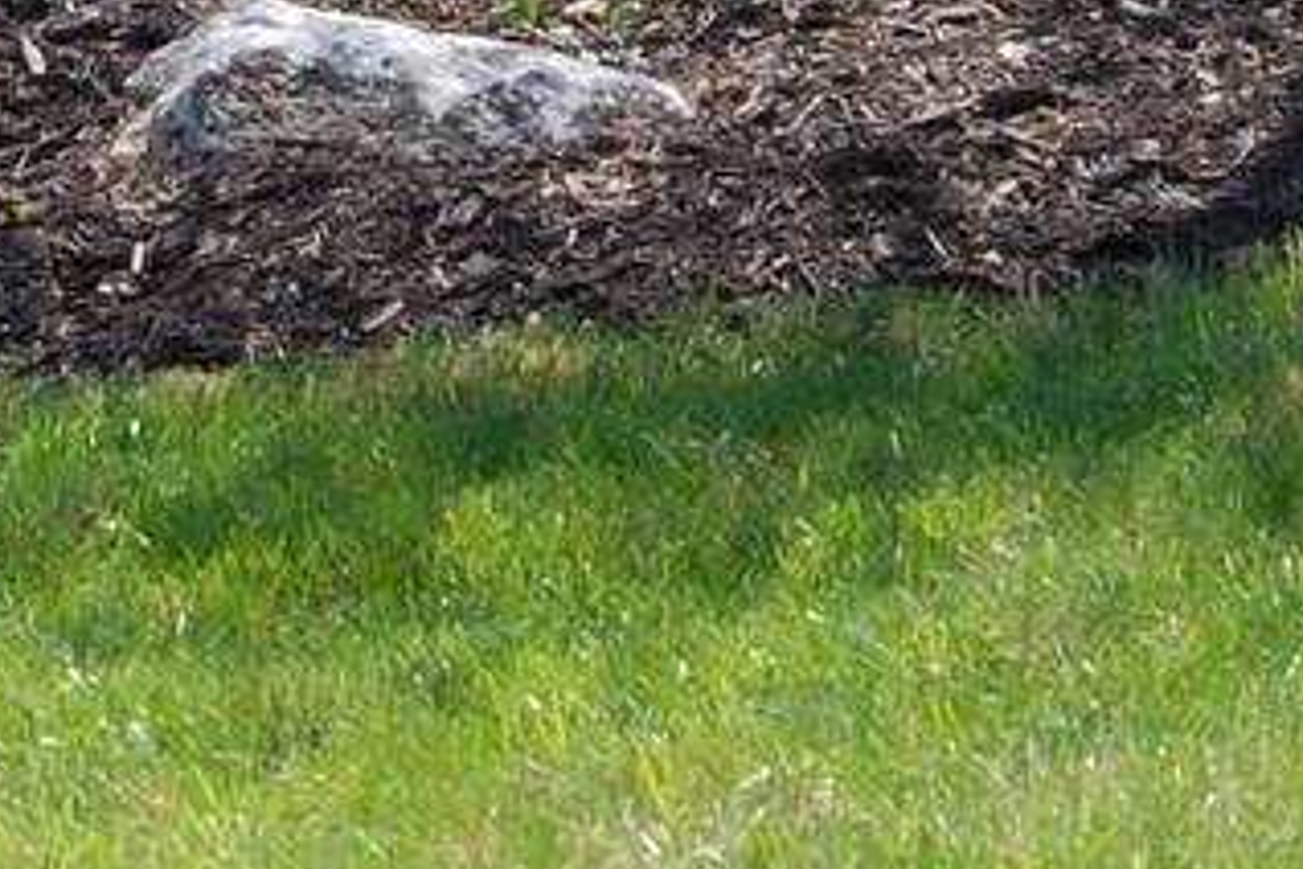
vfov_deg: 2.7
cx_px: 463
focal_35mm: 503
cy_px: -1406
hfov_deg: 4.1
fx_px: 18204
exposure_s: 1/160
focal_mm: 52
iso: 100
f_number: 6.3
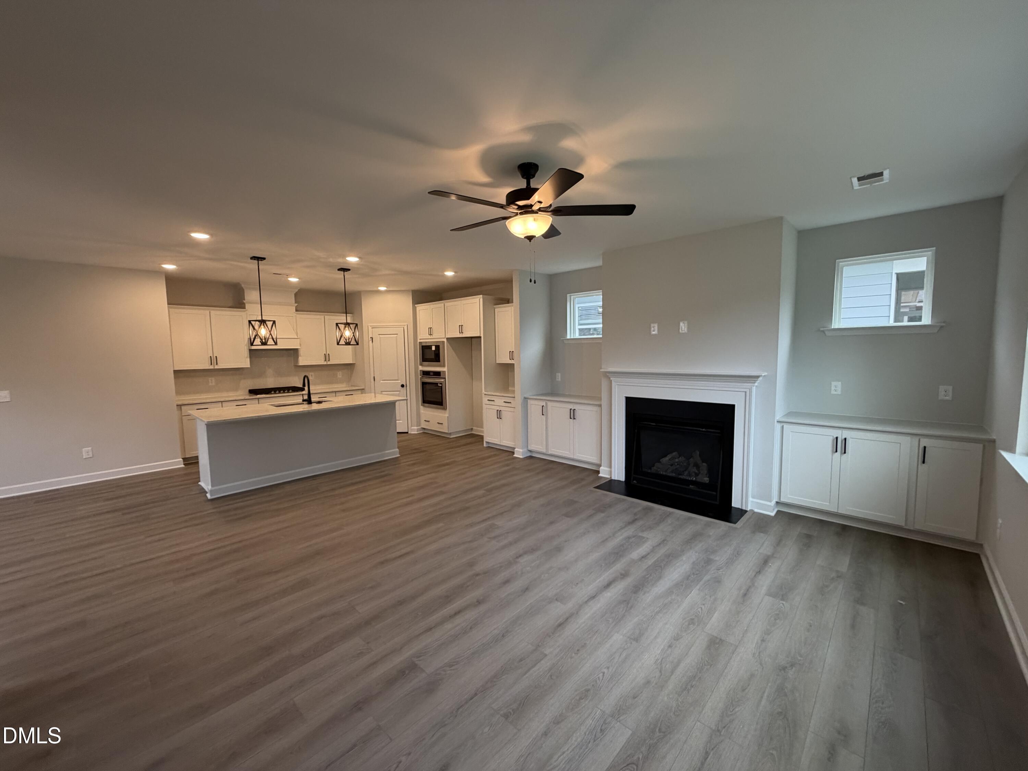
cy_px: 386
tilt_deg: -4.3
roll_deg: +1.1
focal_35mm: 14
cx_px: 514
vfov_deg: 85.7
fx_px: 416
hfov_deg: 102.1
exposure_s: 1/120
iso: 320
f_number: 2.2
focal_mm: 2.22
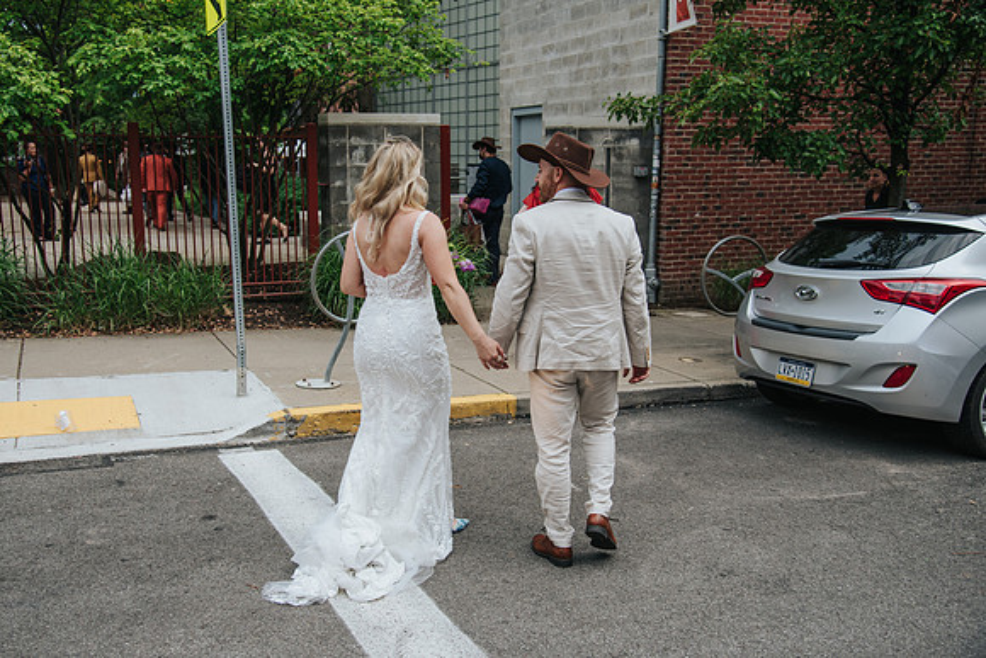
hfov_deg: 53.3
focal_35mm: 36
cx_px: 435
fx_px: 980
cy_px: 329
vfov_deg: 37.1
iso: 280
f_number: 4
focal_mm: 32
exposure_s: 1/250
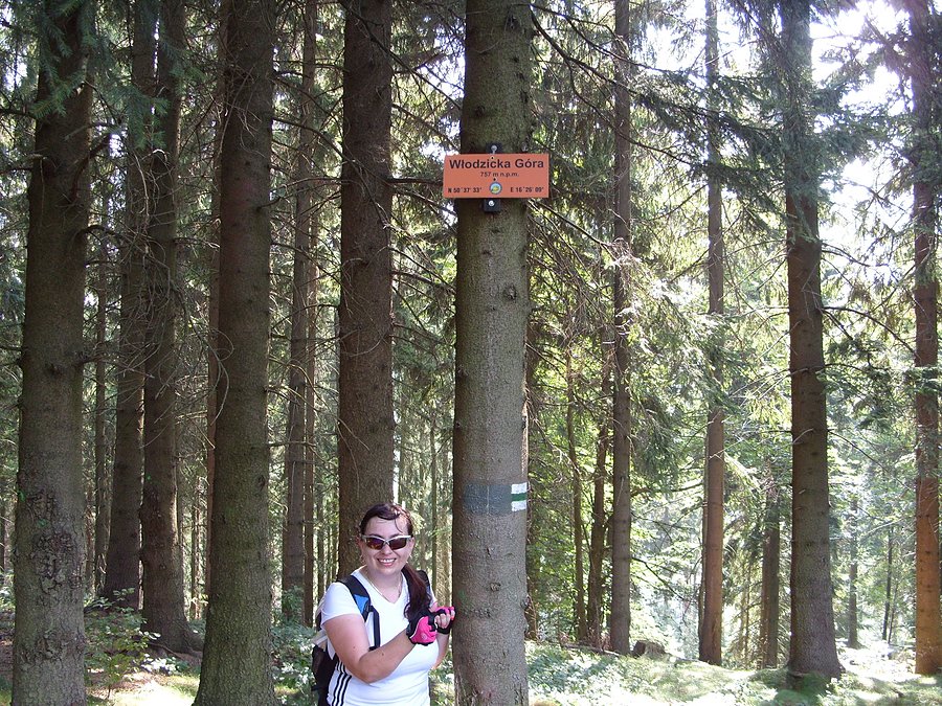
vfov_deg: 40.7
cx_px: 471
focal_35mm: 35
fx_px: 952
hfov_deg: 52.6
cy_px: 353
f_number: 2.8
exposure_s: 1/60
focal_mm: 7.8
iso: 100
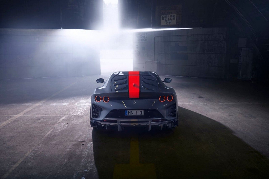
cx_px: 134
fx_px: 261
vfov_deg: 37.8
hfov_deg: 54.4
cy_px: 90
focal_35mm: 35
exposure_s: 1/15
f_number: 8
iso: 100
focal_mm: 35
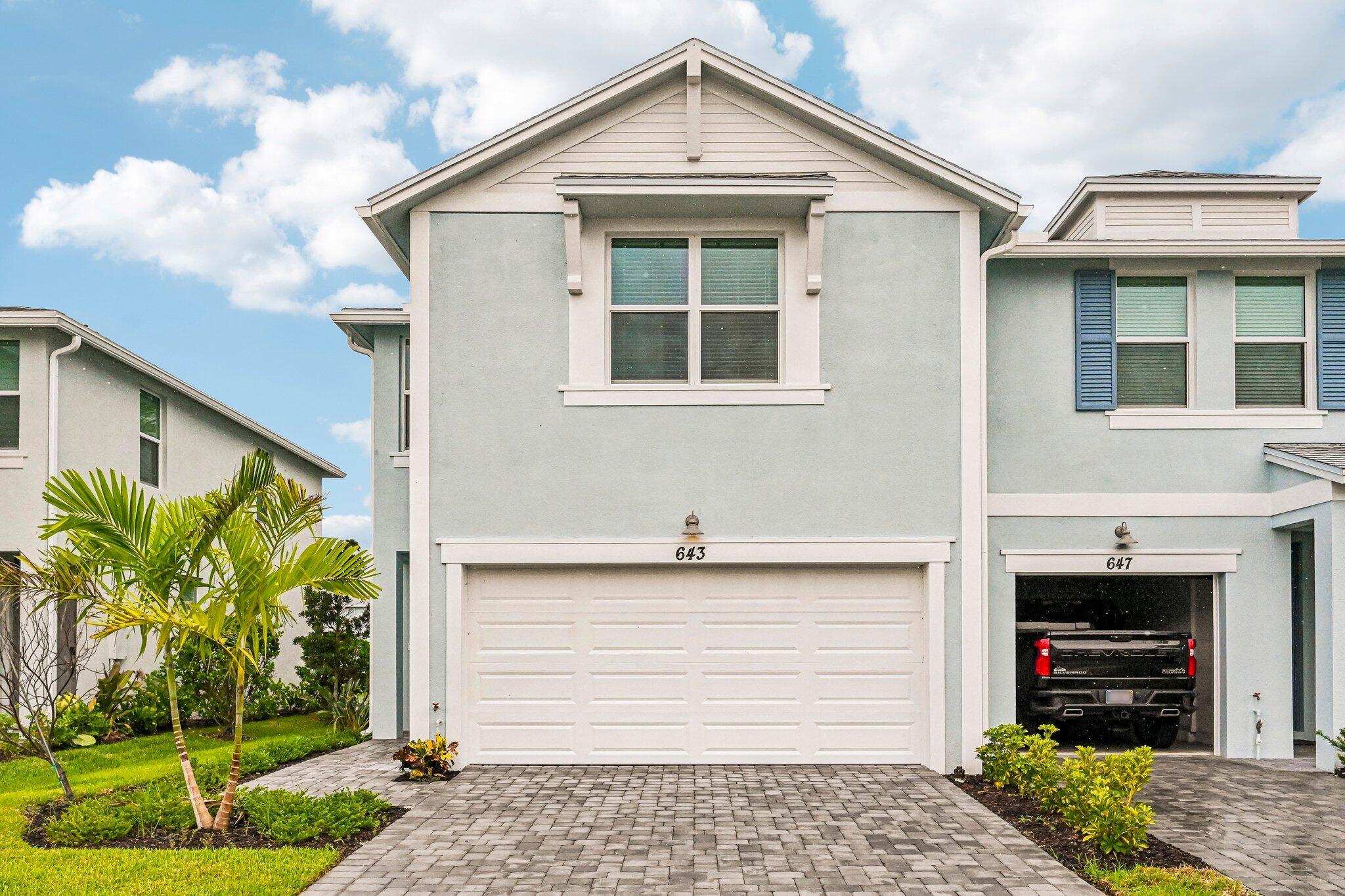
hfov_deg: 67.4
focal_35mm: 27
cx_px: 672
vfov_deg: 47.9
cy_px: 448
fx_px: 1009
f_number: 11
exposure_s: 1/6400
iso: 4000
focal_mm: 27
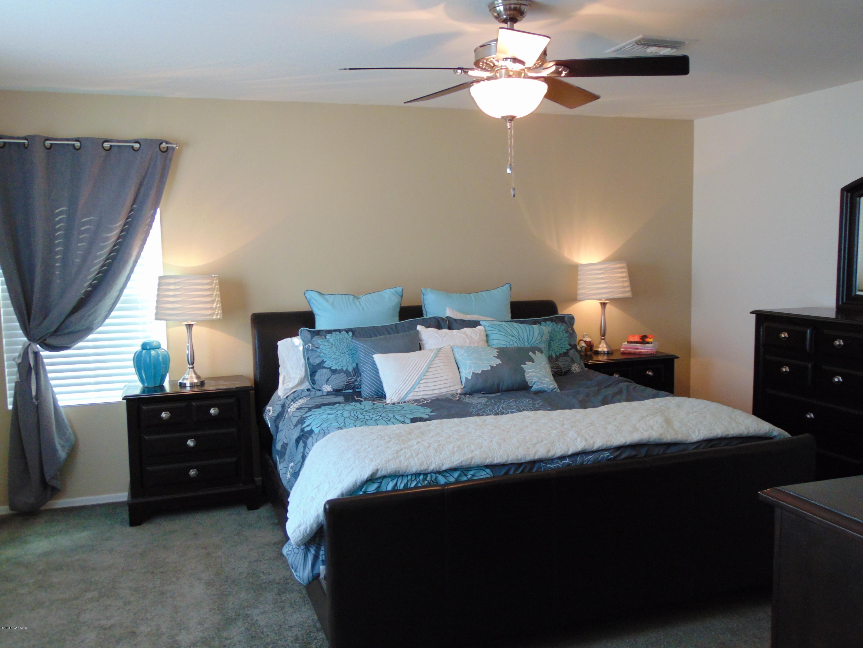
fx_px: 748
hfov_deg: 60.0
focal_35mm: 30
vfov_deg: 46.8
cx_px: 432
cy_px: 324
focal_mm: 5.4
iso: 200
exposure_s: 1/30
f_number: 3.1
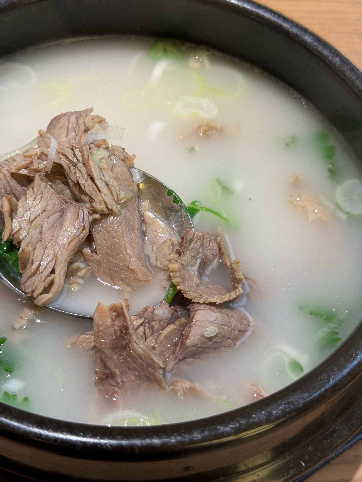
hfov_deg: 30.3
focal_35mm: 48
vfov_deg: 39.7
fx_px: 669
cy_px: 241
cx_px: 181
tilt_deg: -56.1
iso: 50
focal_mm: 6.76
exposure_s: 1/50
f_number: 1.78
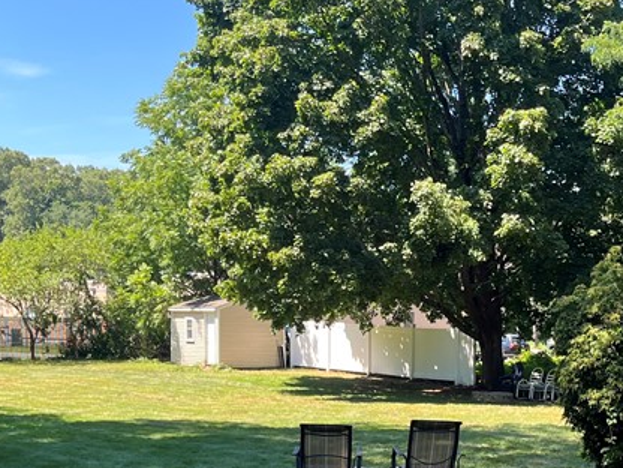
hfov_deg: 29.9
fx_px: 1152
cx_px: 437
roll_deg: -0.2
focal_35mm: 64
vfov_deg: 22.6
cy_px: 382
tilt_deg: -3.1
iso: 50
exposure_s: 1/495
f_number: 1.6
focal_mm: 5.1
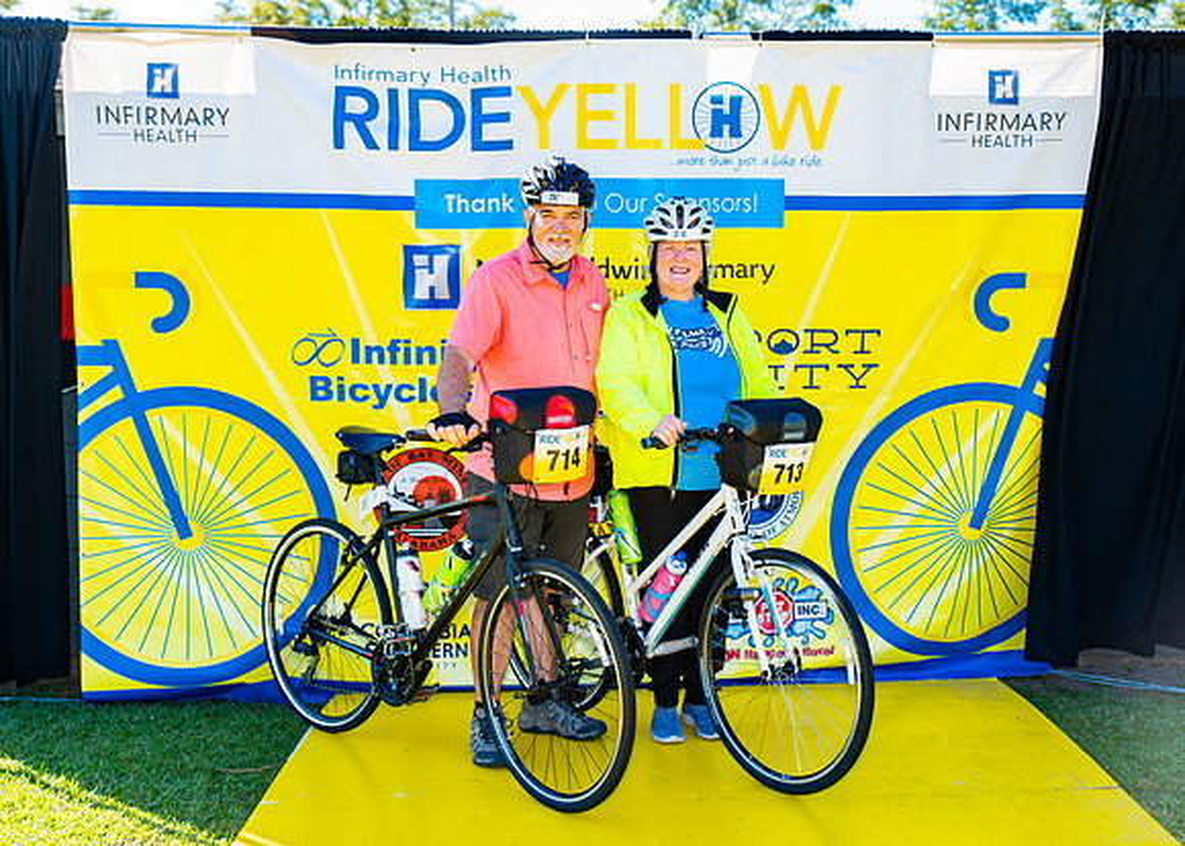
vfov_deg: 33.1
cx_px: 667
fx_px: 1421
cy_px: 411
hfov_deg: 45.2
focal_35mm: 42
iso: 100
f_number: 2.8
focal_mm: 36
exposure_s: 1/200
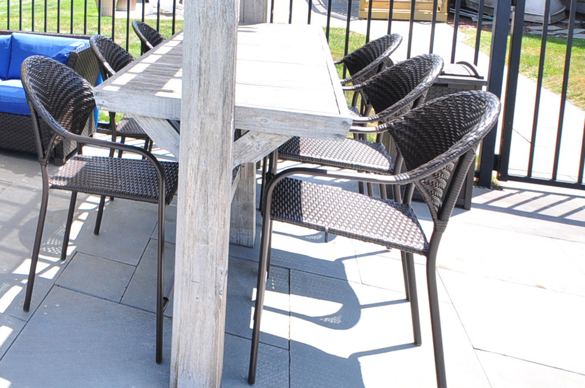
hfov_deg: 45.9
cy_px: 2
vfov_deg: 36.0
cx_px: -27
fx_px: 536
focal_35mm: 33
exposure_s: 1/200
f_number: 8
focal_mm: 10
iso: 400
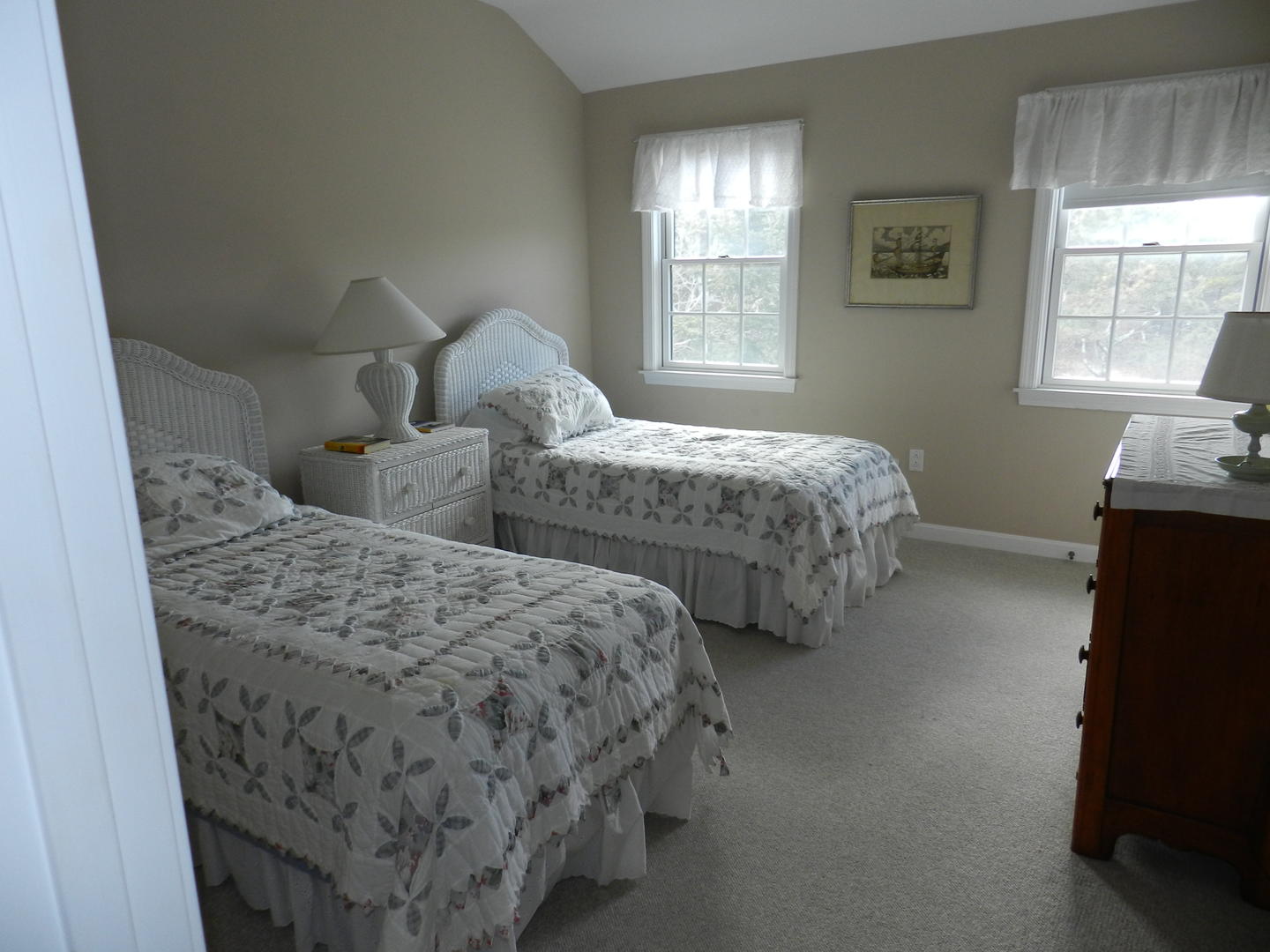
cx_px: 635
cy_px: 476
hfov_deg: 73.9
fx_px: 844
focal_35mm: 23
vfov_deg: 58.9
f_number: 3.4
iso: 160
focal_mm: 4
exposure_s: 1/50
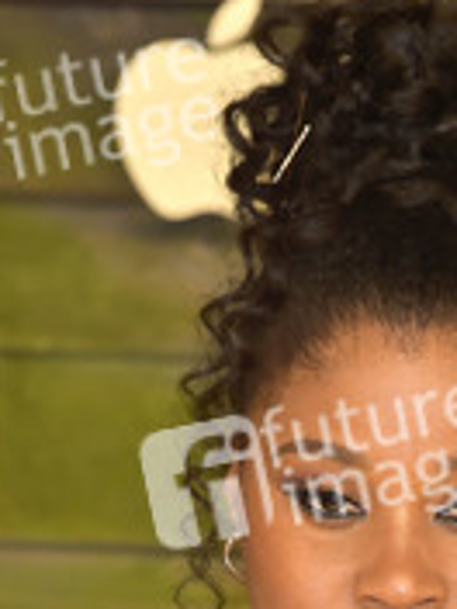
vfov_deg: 4.5
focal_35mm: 438
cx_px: 421
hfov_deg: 3.4
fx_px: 7710
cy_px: 640
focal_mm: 200
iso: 320
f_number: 7.1
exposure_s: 1/250
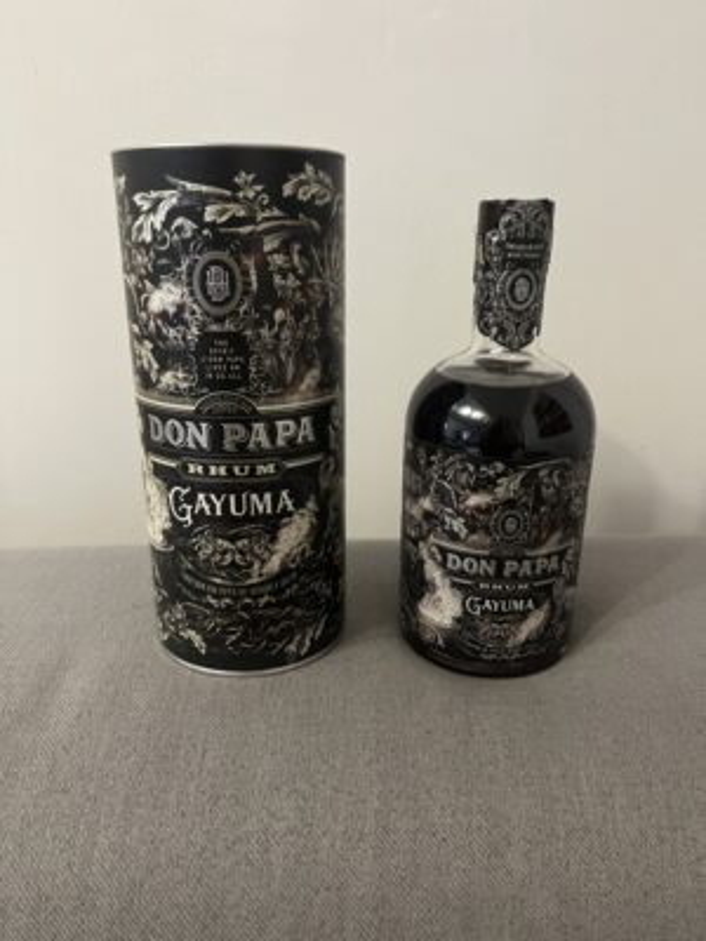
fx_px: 707
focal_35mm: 26
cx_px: 353
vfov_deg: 67.3
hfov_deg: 53.1
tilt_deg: -19.5
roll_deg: +2.3
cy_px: 470
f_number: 1.6
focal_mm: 5.1
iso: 500
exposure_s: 1/33
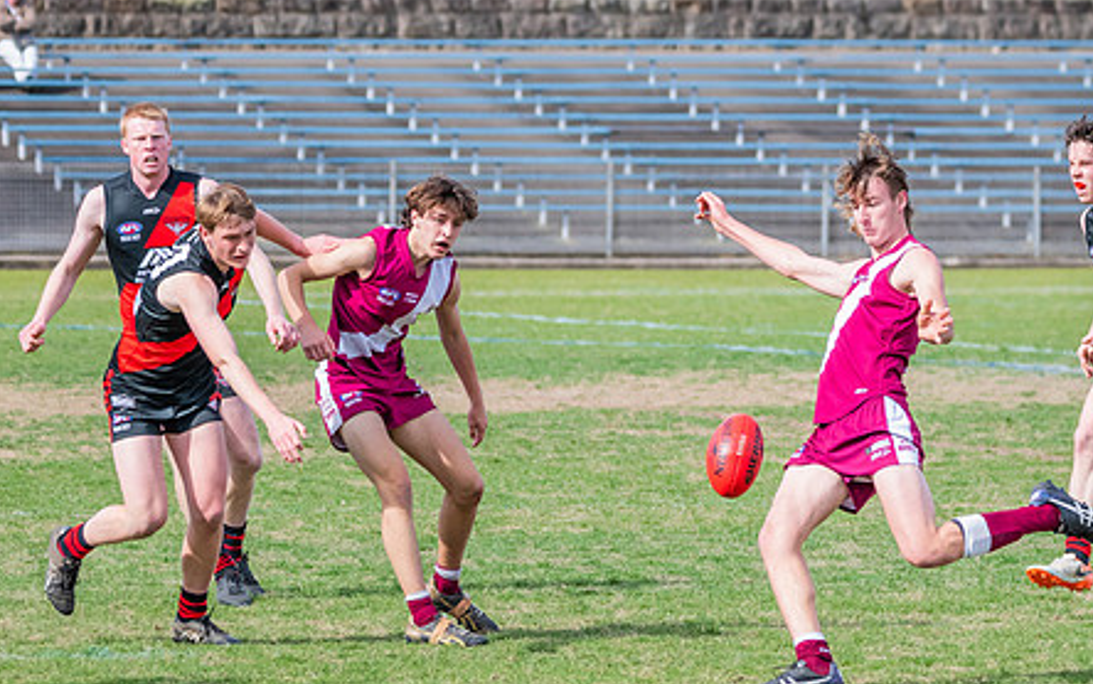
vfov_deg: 3.2
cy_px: 465
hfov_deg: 5.1
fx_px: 12249
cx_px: 787
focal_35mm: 411
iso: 800
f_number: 6.3
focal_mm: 200
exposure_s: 1/1600
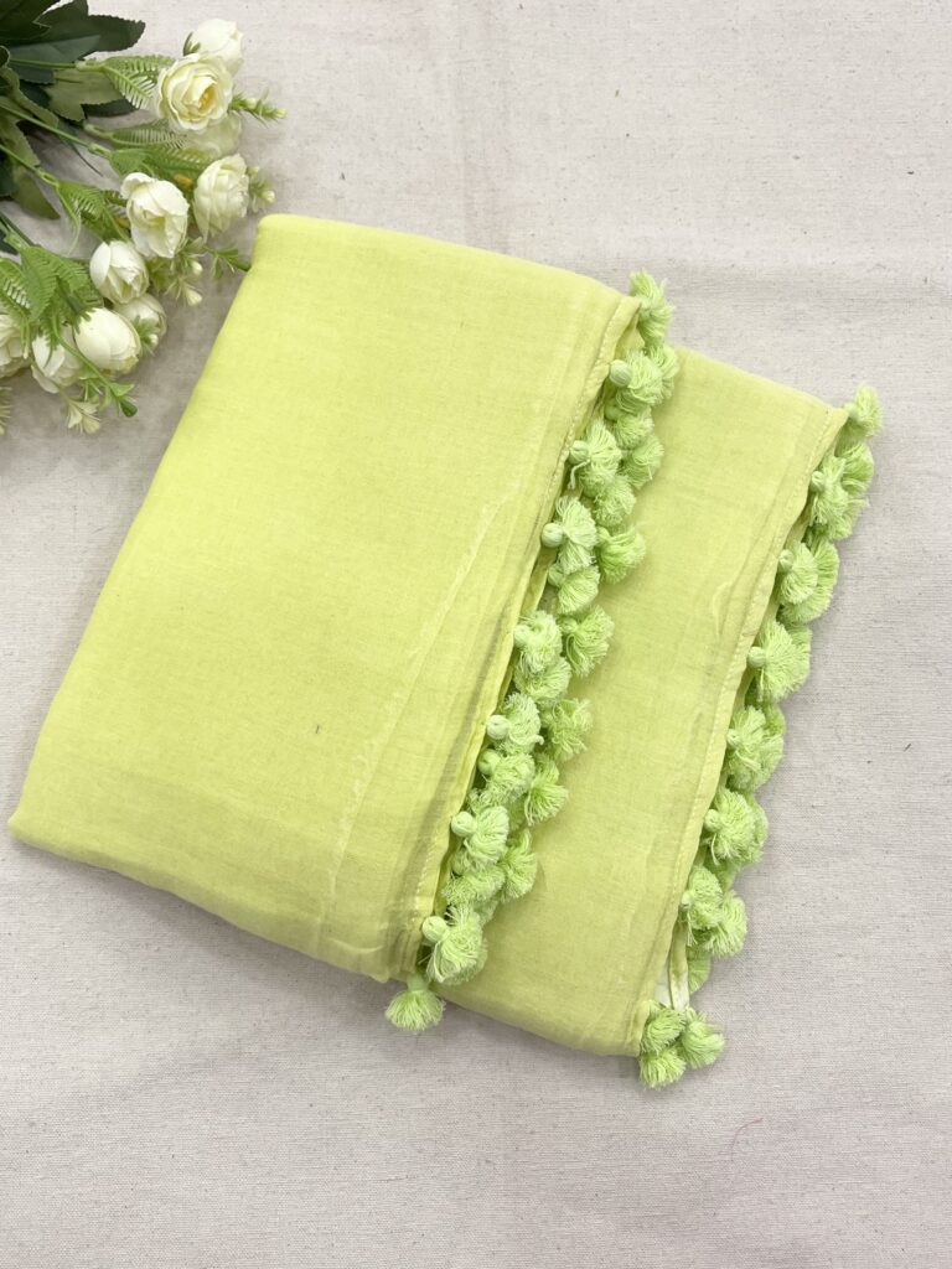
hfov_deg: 53.1
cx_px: 476
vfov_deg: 67.3
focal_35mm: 26
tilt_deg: -77.1
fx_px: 953
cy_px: 634
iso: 100
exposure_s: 1/100
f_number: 1.6
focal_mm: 5.1
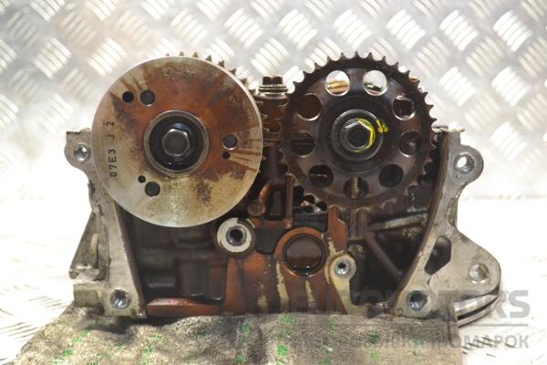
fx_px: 866
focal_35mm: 57
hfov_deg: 35.1
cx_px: 274
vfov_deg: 23.8
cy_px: 182
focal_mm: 38
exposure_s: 1/160
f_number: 6.3
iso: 3200
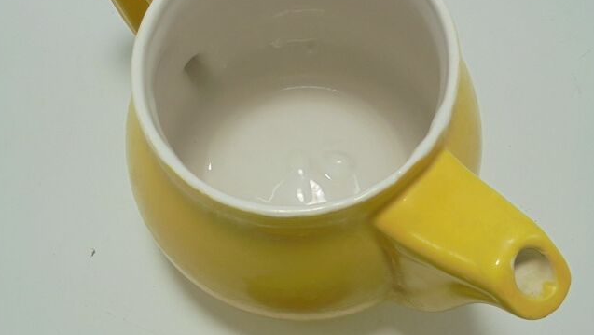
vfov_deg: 29.5
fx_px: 630
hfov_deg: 50.5
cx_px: 289
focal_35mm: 40
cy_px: 227
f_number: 3.5
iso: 100
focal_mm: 4.6
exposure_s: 1/125
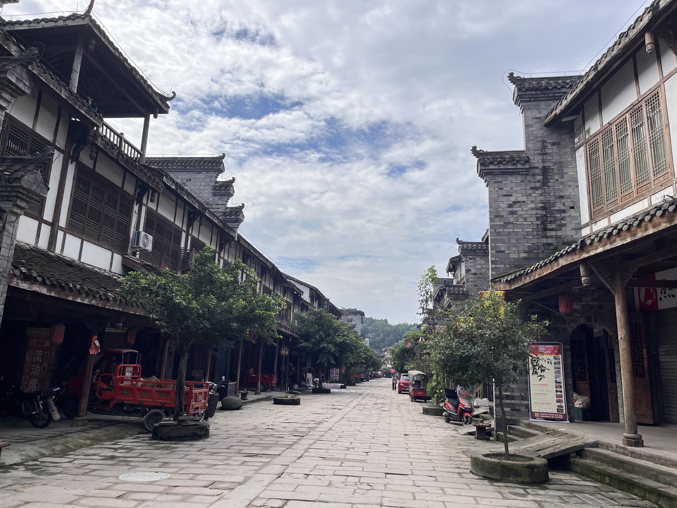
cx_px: 338
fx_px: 508
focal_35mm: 26
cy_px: 254
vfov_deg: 53.1
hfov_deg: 67.3
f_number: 1.6
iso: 50
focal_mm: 5.1
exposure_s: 1/3215
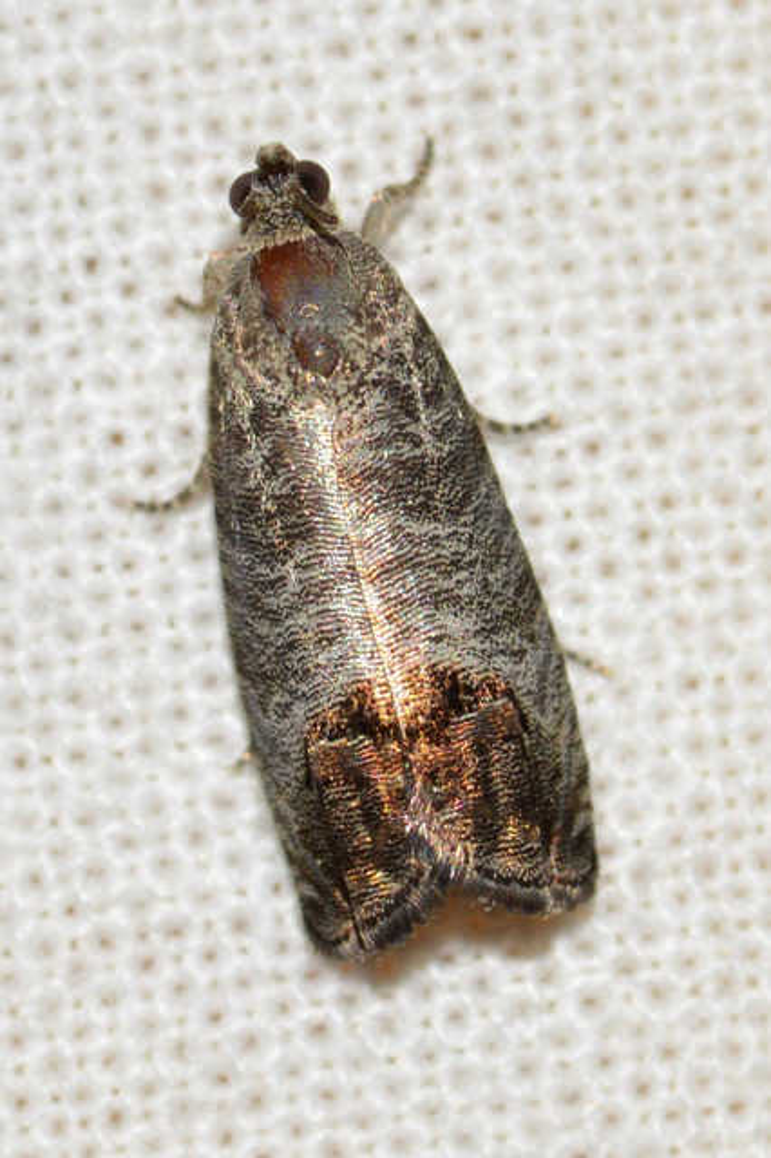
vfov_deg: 13.7
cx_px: 386
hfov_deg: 9.1
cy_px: 579
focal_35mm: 150
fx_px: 4824
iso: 100
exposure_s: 1/200
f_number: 18
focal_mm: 100
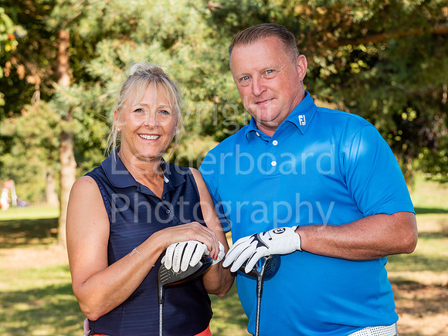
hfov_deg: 24.5
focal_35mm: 80
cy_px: 165
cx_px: 206
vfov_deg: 18.5
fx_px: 1031
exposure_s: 1/250
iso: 160
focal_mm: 70
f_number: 5.6
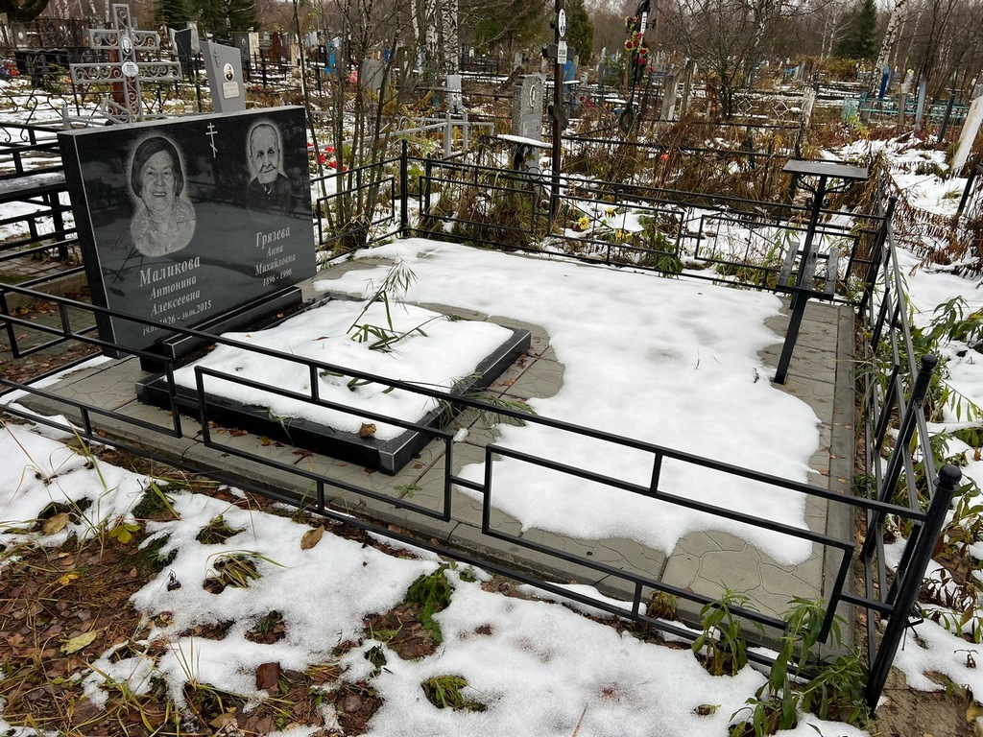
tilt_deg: -24.2
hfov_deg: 67.3
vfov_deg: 53.1
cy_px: 368
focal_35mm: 26
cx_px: 492
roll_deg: -2.9
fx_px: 738
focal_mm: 5.7
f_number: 1.5
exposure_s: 1/696
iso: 50
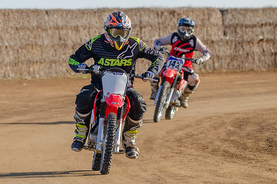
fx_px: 3312
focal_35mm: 431
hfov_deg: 4.8
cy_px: 71
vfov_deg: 3.2
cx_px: 107
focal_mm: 210
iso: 400
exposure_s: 1/1250
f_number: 5.3
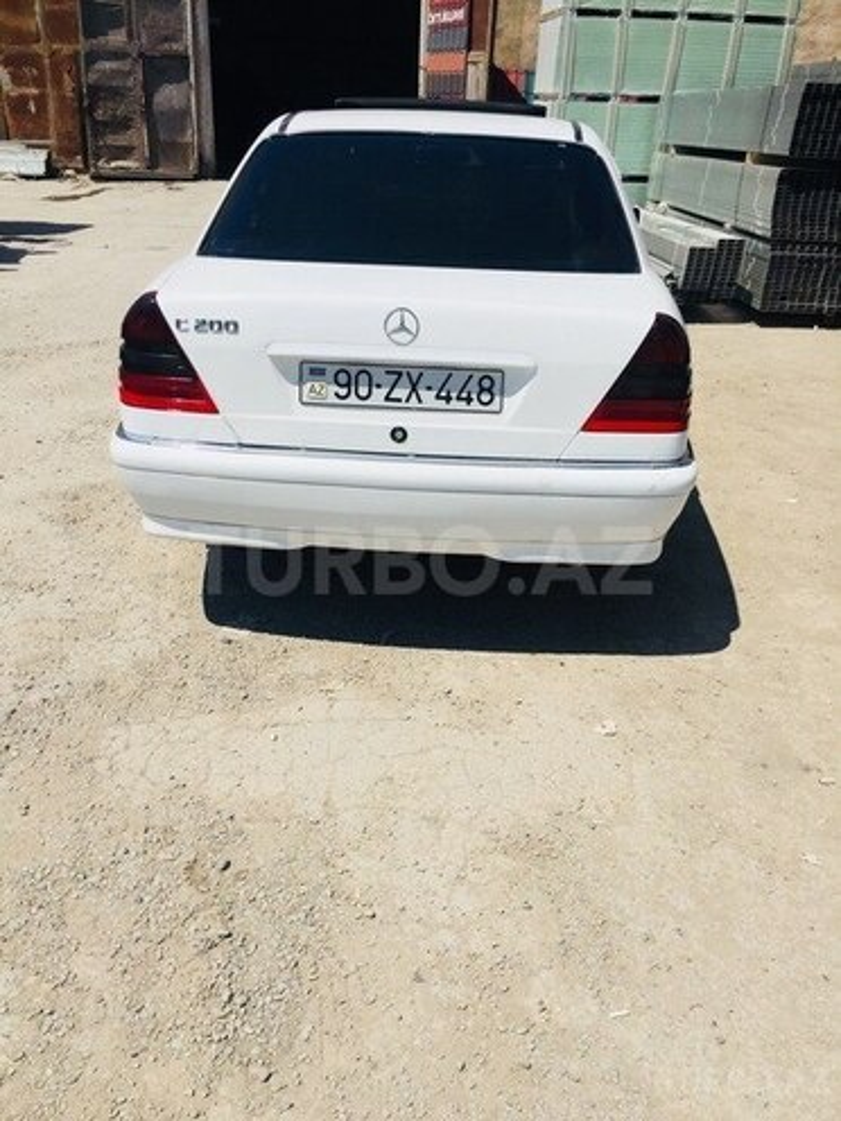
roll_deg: -3.7
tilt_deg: -24.7
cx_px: 420
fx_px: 939
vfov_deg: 61.7
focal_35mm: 29
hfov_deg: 48.2
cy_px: 560
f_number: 2.2
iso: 32
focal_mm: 4.15
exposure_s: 1/5650
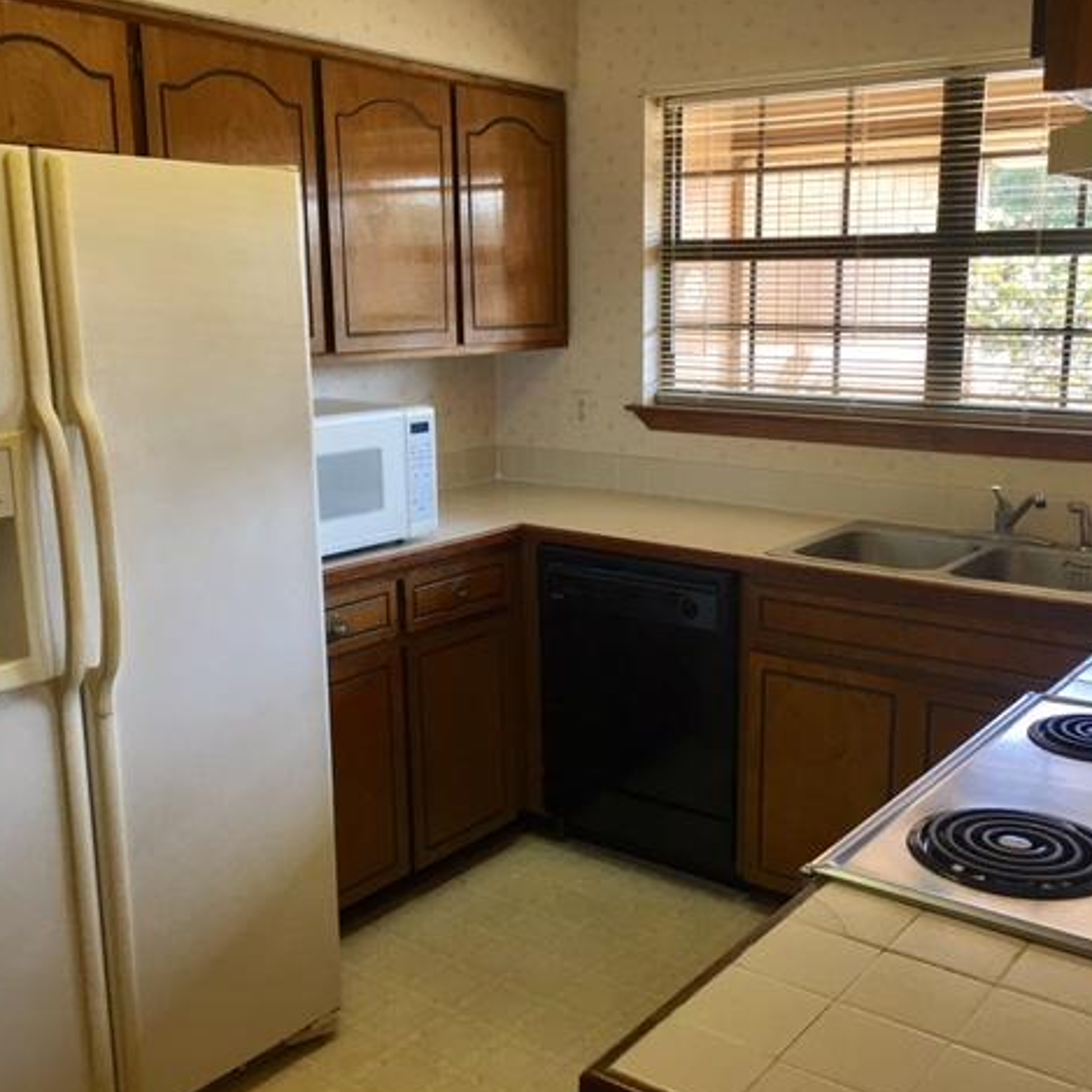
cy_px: 545
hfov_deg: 47.0
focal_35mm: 35
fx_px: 1249
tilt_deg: -11.9
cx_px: 638
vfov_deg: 47.2
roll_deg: -0.4
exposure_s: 1/33
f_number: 2.2
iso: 40
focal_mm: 4.15
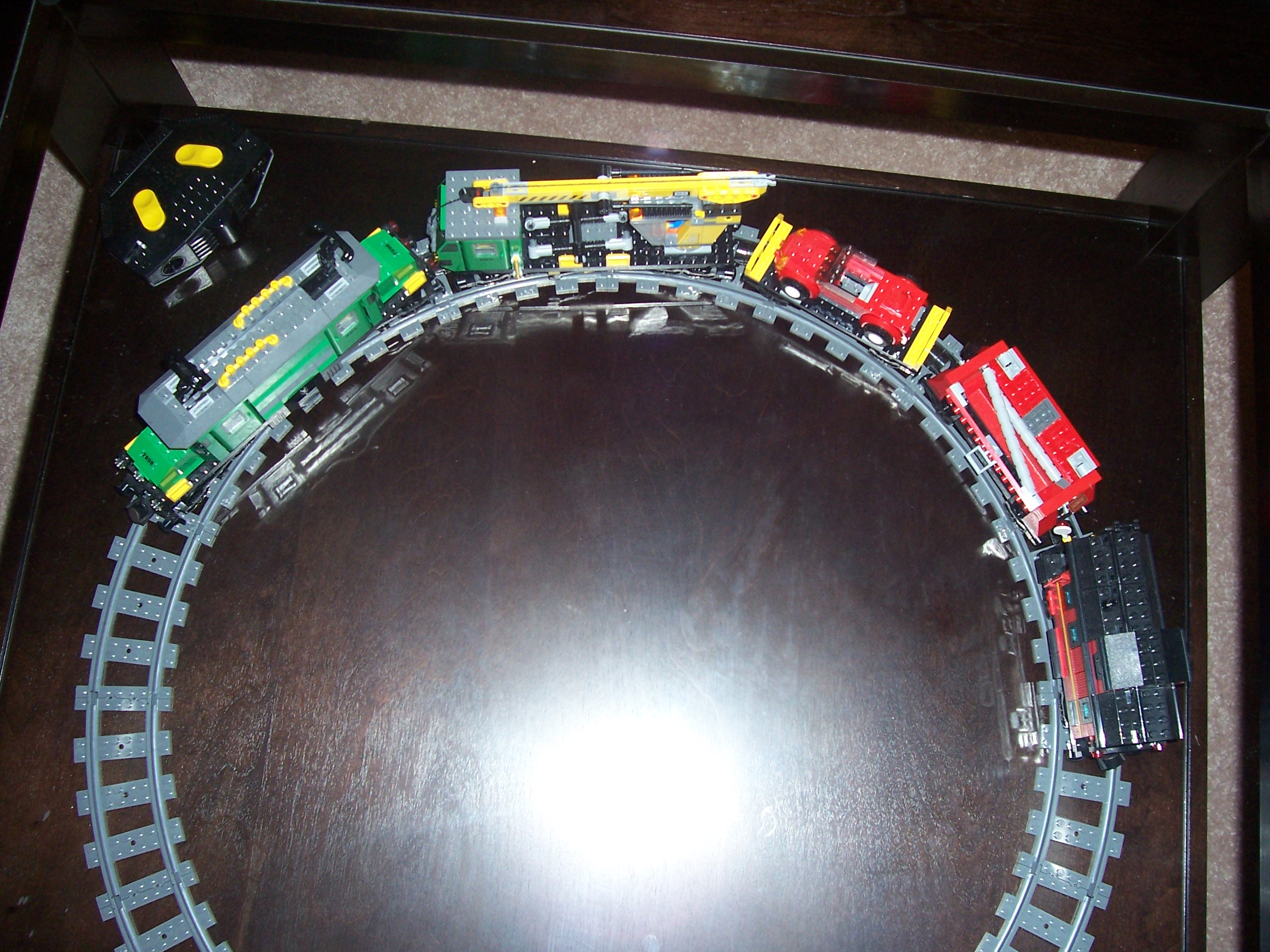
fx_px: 1247
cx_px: 635
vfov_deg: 41.8
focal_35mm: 34
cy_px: 476
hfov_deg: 54.0
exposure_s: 1/60
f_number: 2.7
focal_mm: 5.6
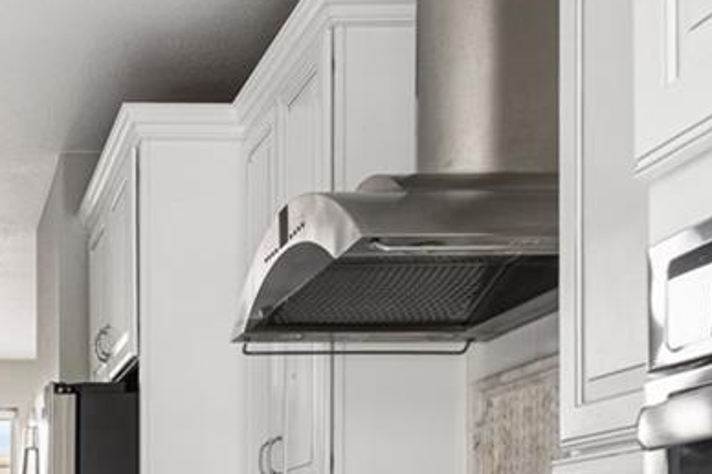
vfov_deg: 18.9
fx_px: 1345
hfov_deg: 27.1
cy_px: 571
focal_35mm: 68
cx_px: -79
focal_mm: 16.5
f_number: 8
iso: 100
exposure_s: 1/5
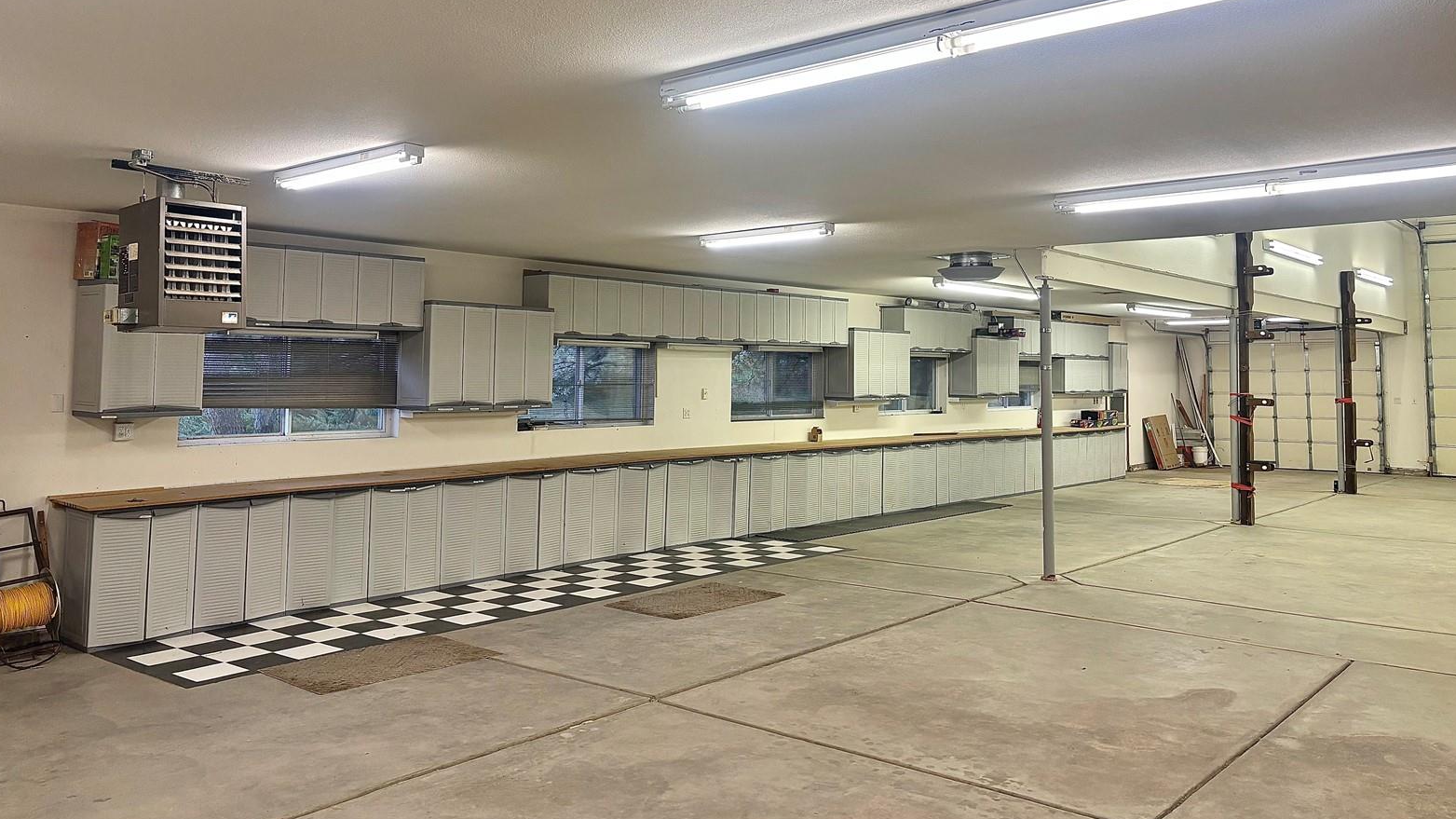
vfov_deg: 39.8
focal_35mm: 29
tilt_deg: +4.4
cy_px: 296
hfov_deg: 66.1
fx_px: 1120
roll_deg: -0.2
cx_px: 723
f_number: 1.6
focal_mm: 5.96
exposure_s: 1/120
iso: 100
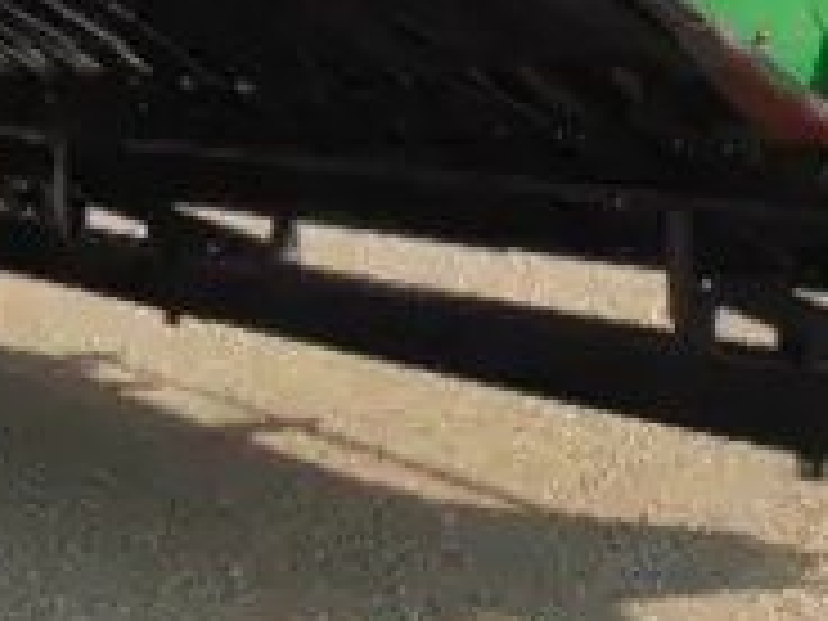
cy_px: -4
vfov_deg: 16.6
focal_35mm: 87
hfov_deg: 22.4
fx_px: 2081
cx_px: 585
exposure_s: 1/200
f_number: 7.7
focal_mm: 4.5
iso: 80
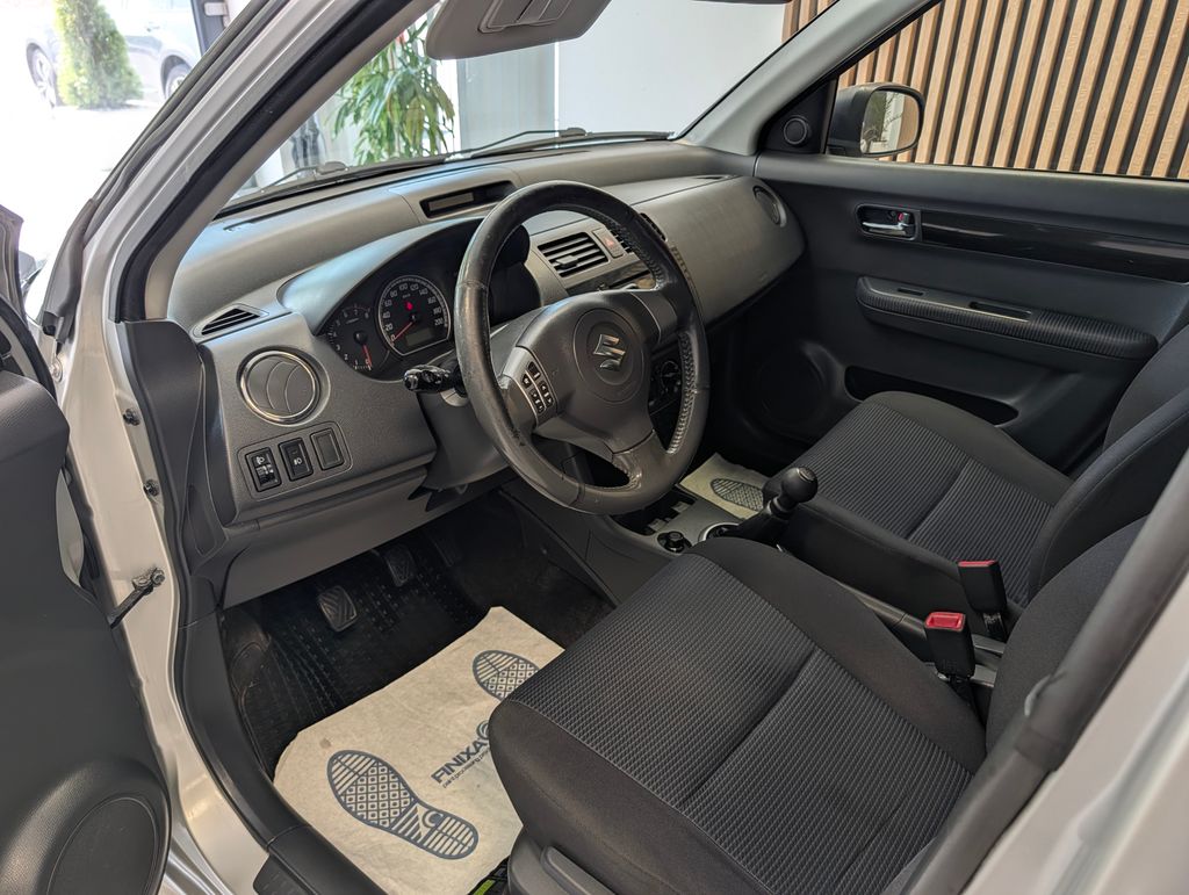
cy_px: 448
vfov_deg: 56.9
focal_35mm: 24
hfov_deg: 71.5
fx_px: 826
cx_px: 594
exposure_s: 1/45.5
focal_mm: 6.9
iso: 22
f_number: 1.68
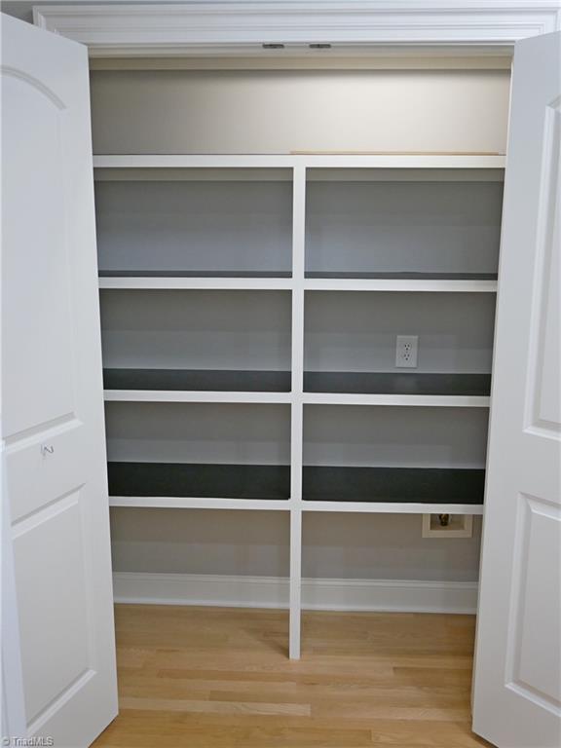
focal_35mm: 34
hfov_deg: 41.8
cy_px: 374
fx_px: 735
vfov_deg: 54.0
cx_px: 280
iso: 1250
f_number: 3.8
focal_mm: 17
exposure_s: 1/125
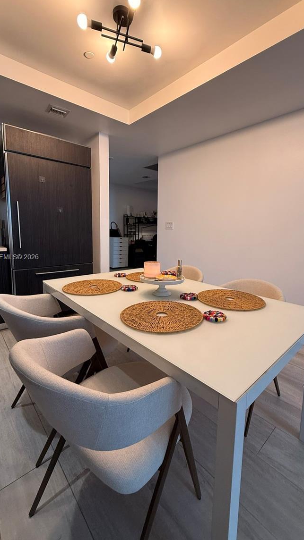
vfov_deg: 99.3
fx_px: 229
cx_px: 164
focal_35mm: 16
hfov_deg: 67.0
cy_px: 258
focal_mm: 2.22
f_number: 2.2
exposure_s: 1/60
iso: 160
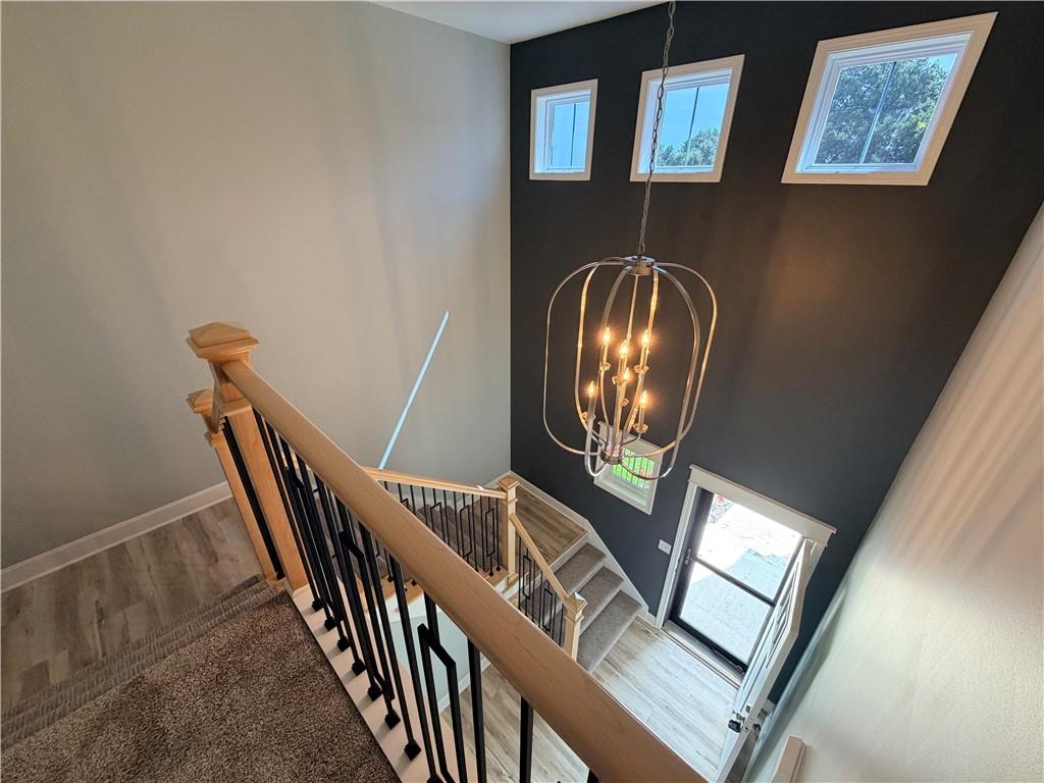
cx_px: 522
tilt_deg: -27.2
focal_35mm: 14
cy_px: 392
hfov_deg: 102.1
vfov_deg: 85.7
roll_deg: -0.5
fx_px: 422
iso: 160
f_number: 2.2
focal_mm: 2.22
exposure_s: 1/60
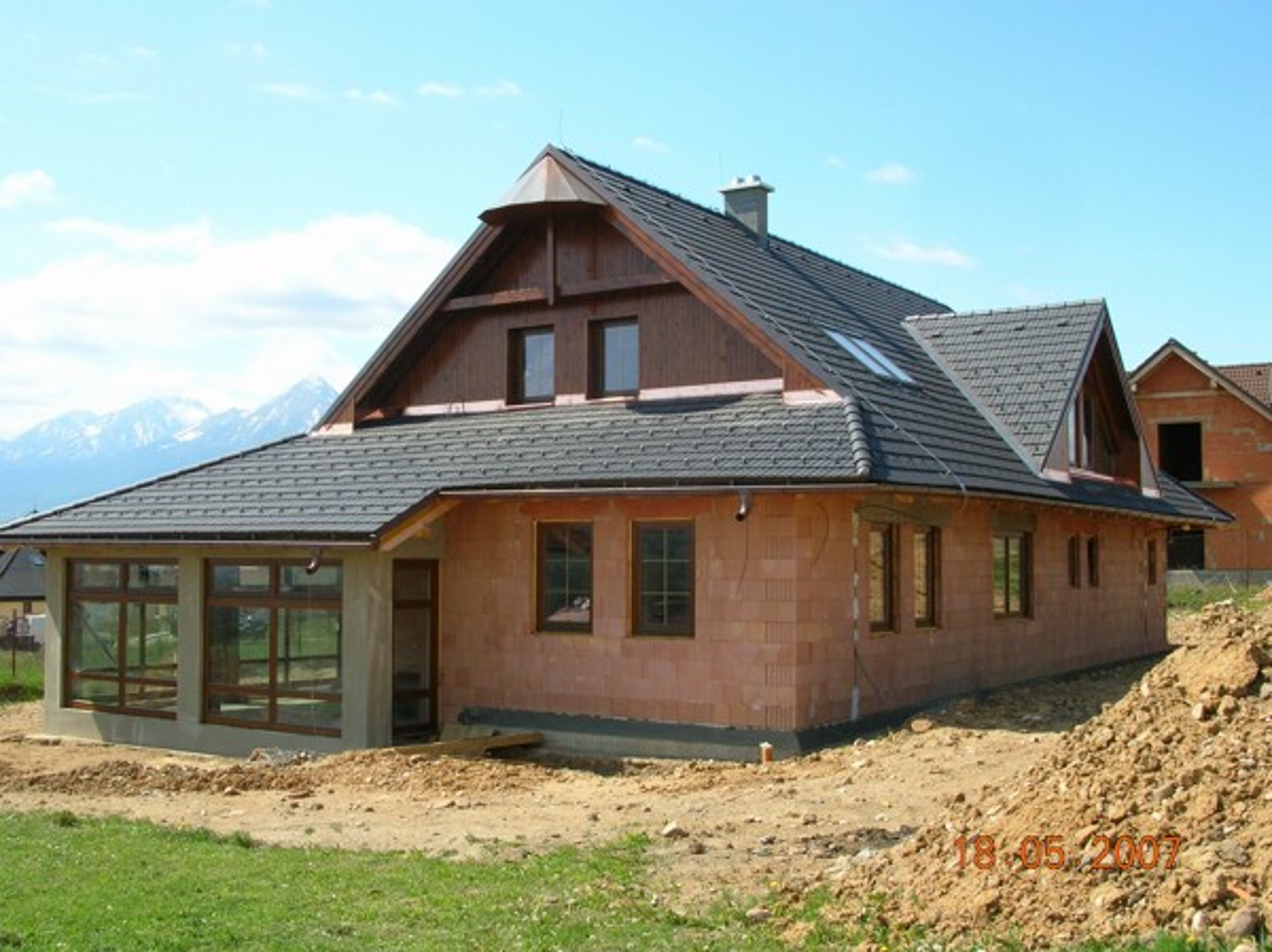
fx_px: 1469
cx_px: 636
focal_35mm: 40
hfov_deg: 46.8
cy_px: 476
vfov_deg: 35.9
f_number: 5.9
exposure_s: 1/184
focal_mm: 6.6
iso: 50
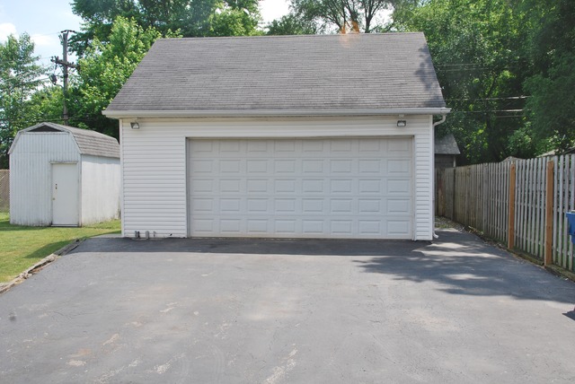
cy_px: 192
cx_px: 288
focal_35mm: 36
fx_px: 576
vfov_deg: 36.9
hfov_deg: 53.1
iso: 200
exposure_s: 1/200
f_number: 10
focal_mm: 24
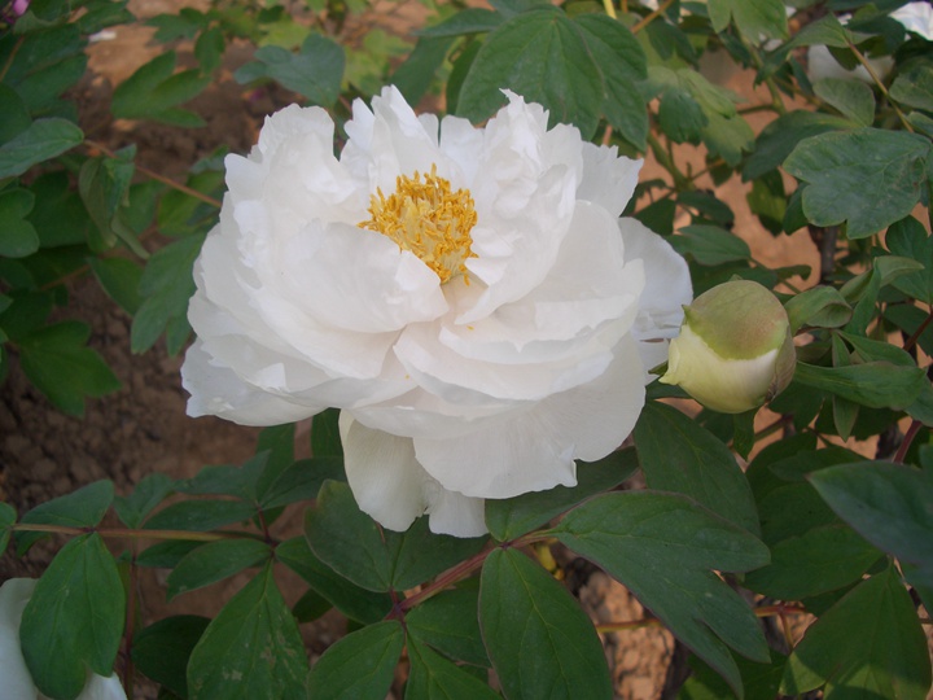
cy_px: 350
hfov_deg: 52.6
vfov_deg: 40.7
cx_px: 466
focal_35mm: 35
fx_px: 943
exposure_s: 1/800
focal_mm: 5.8
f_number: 2.6
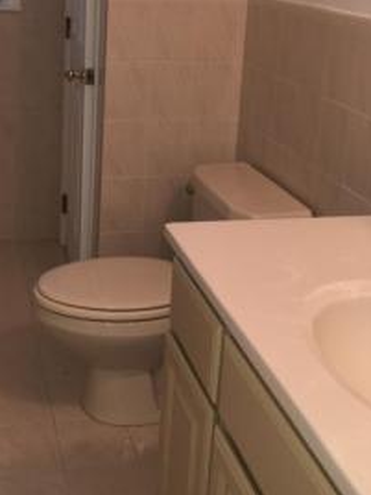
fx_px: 743
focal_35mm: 52
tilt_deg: -11.7
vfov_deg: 35.9
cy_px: 115
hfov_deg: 27.8
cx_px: 122
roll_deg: -1.5
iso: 40
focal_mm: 4.15
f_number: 2.2
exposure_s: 1/30
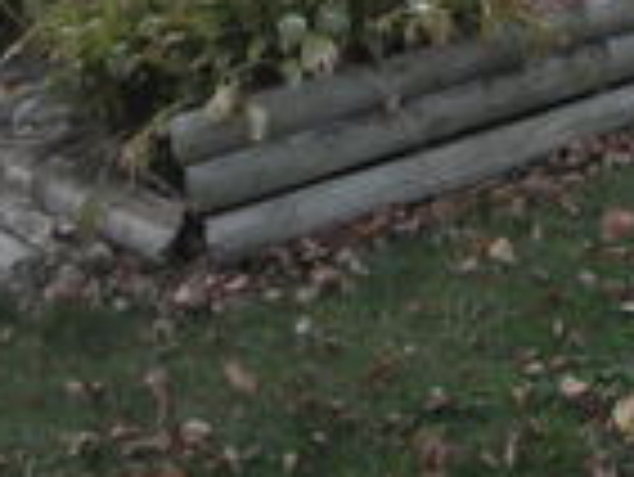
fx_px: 2163
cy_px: -446
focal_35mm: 118
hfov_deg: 15.6
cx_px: 908
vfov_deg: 11.5
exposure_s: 1/30
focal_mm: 4.6
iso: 125
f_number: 2.8
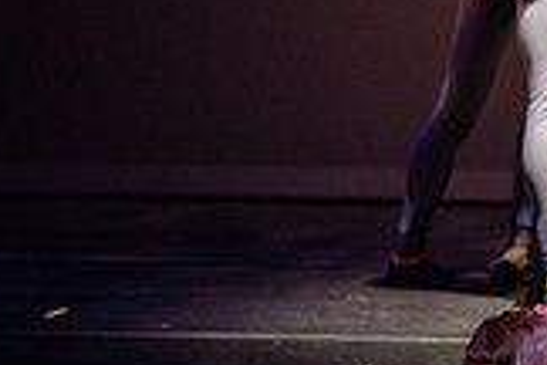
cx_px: 647
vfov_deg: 11.3
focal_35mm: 120
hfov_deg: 16.4
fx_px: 1823
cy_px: 23
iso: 1000
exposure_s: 1/250
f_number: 1.4
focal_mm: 24
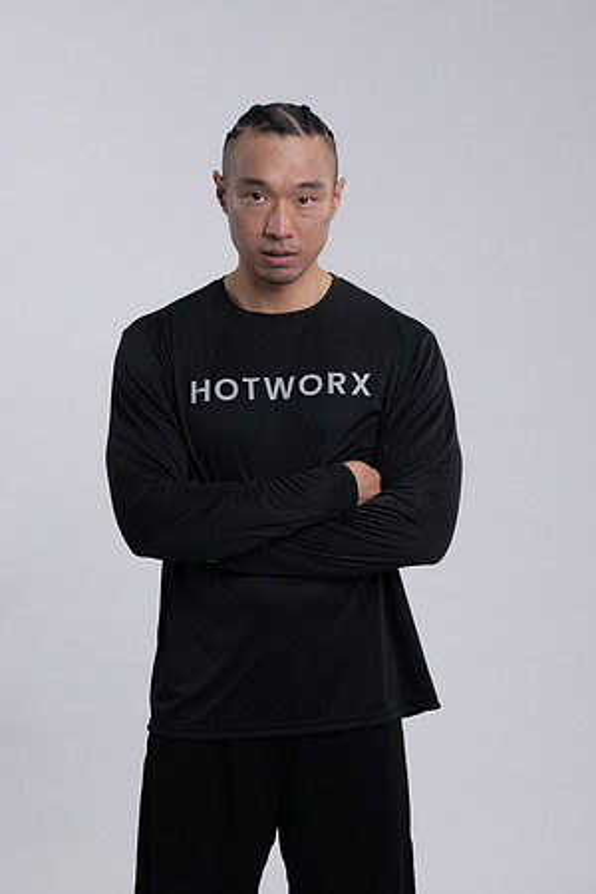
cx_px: 298
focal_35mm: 85
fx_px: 2111
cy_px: 447
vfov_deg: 23.9
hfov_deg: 16.1
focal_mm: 85
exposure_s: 1/125
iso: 125
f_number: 4
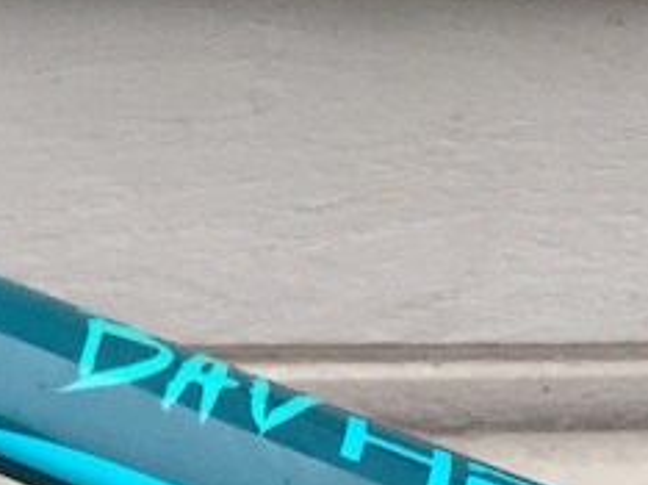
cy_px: -568
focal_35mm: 127
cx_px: -548
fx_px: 2375
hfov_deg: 13.7
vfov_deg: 10.5
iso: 50
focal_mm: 4.15
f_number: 2.2
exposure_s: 1/120
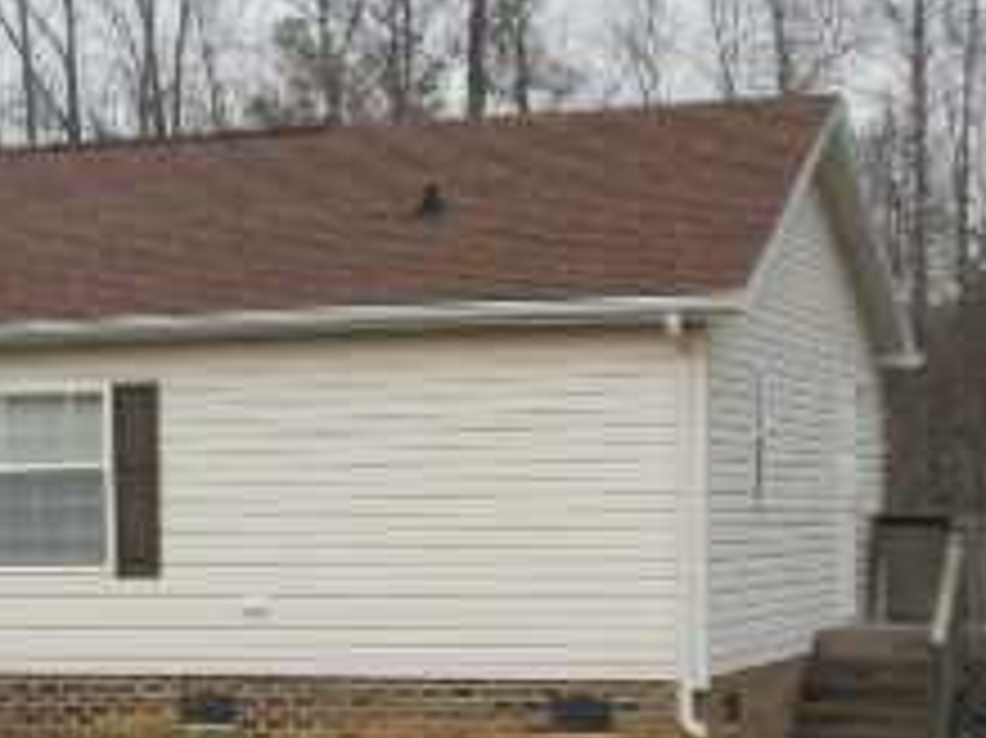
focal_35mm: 111
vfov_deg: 13.3
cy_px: 558
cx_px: -225
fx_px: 3160
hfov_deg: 16.9
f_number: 3.6
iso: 125
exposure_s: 1/250
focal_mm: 6.8
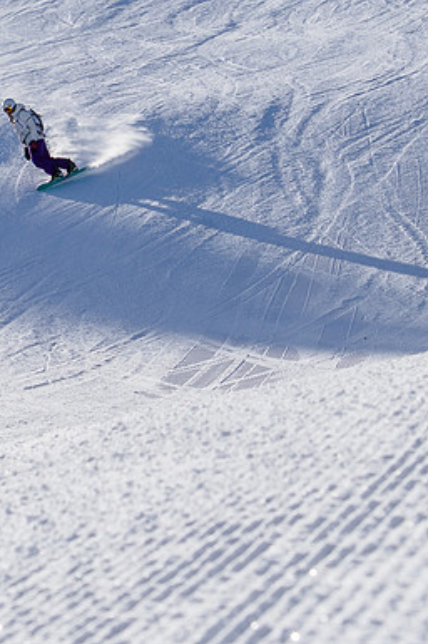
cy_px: 202
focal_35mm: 163
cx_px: 11
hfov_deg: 8.4
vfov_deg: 12.6
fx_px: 2912
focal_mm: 50
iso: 160
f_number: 8
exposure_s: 1/1000
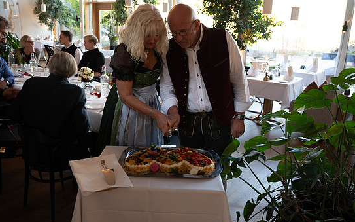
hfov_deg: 61.2
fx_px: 300
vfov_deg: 40.6
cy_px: 105
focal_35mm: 31
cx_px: 182
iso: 400
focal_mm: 28.5
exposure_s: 1/50
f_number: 3.5
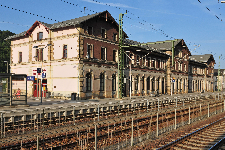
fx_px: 225
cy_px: 75
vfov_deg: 36.8
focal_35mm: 36
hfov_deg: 53.2
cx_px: 112
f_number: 9
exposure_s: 1/320
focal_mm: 24
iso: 200
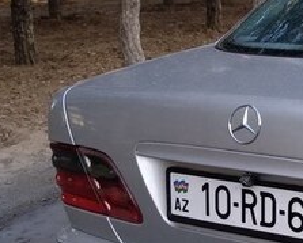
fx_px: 673
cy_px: 226
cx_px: 435
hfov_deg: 21.8
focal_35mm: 75
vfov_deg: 20.0
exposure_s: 1/127
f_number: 2.2
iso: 100
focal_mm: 3.83
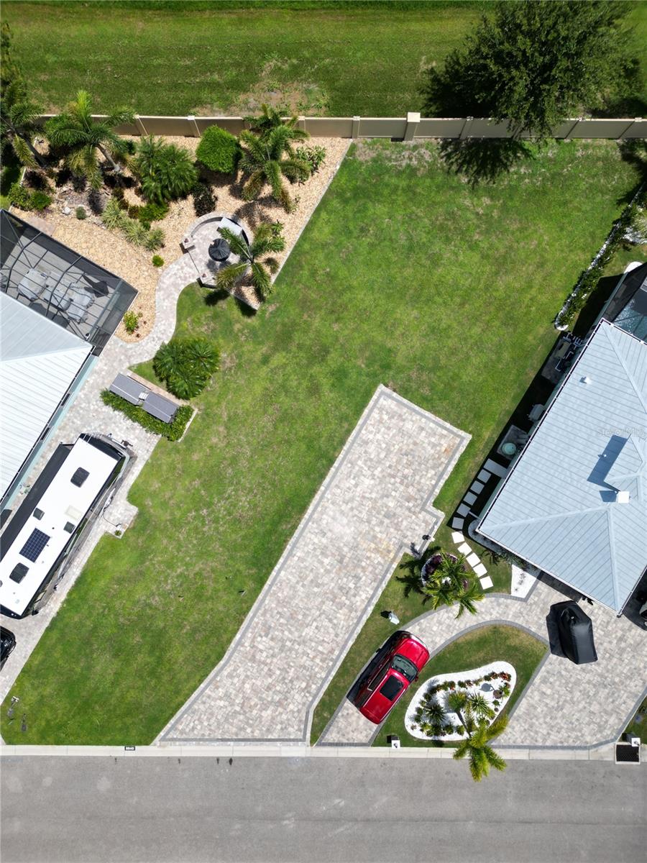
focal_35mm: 24
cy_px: 432
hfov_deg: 56.8
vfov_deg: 71.6
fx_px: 598
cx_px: 324
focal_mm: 6.72
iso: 120
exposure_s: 1/5000
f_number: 1.7
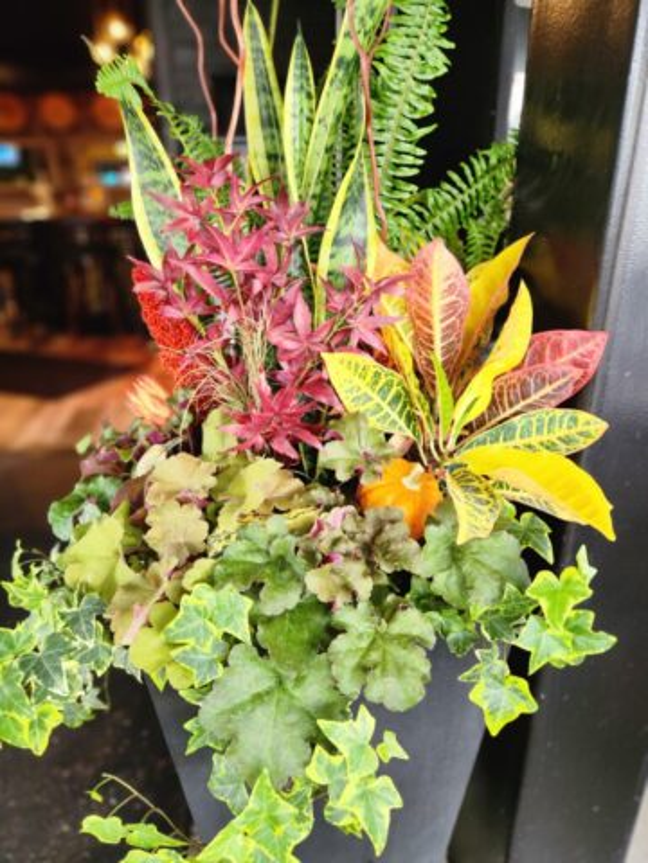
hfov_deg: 58.9
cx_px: 324
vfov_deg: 73.9
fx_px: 574
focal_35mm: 23
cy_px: 432
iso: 320
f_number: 1.8
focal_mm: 5.4
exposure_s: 1/60
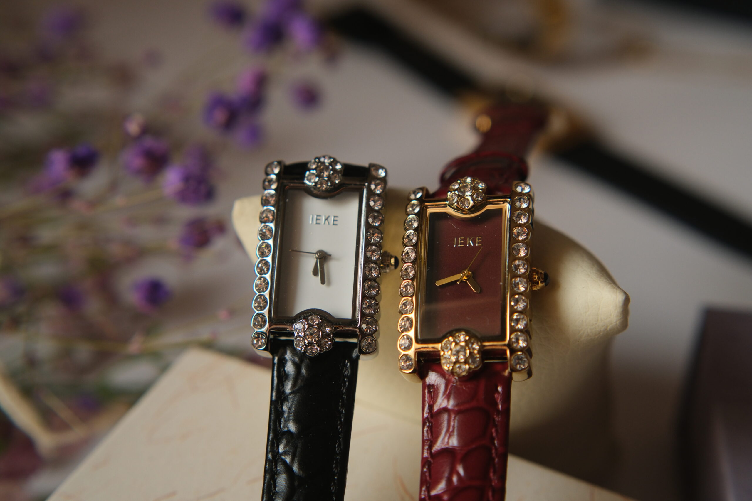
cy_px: 250
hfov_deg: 39.6
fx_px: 1044
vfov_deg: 27.0
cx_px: 376
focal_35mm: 50
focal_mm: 33
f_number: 3.6
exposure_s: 1/160
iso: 640
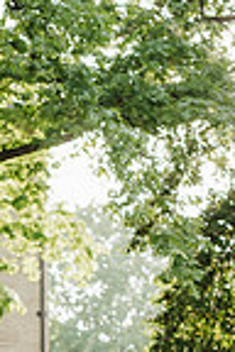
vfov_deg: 12.7
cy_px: 467
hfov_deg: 8.7
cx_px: -24
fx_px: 1527
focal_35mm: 156
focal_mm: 50
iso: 200
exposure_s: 1/500
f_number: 2.5
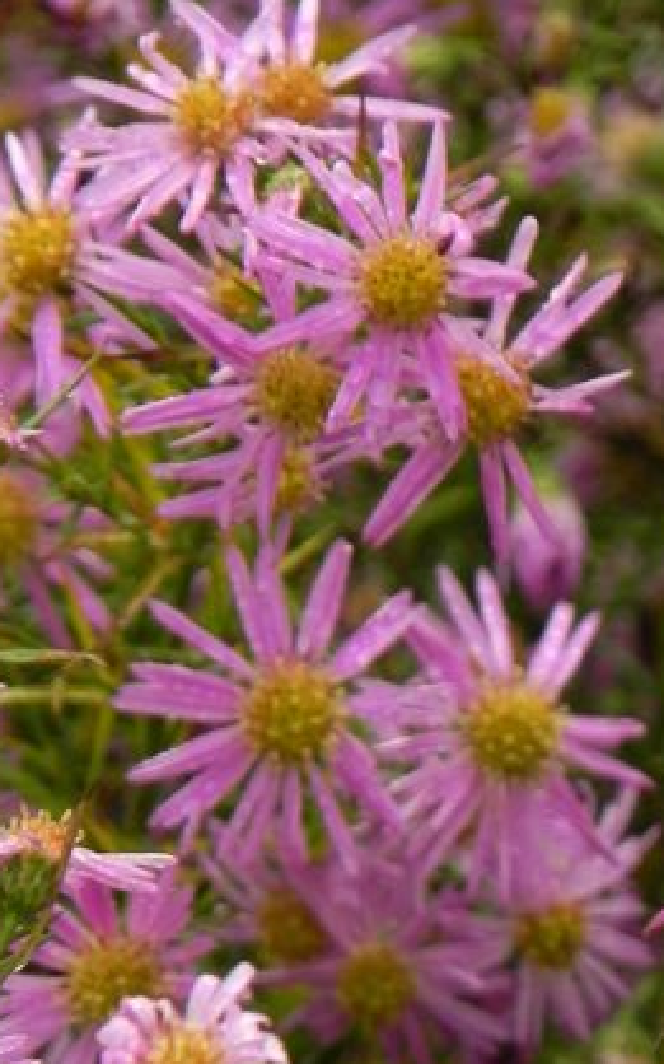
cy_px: 972
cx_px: 285
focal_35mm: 765
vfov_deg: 2.7
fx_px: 22165
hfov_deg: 1.7
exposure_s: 1/100
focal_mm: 67.2
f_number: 5
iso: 160
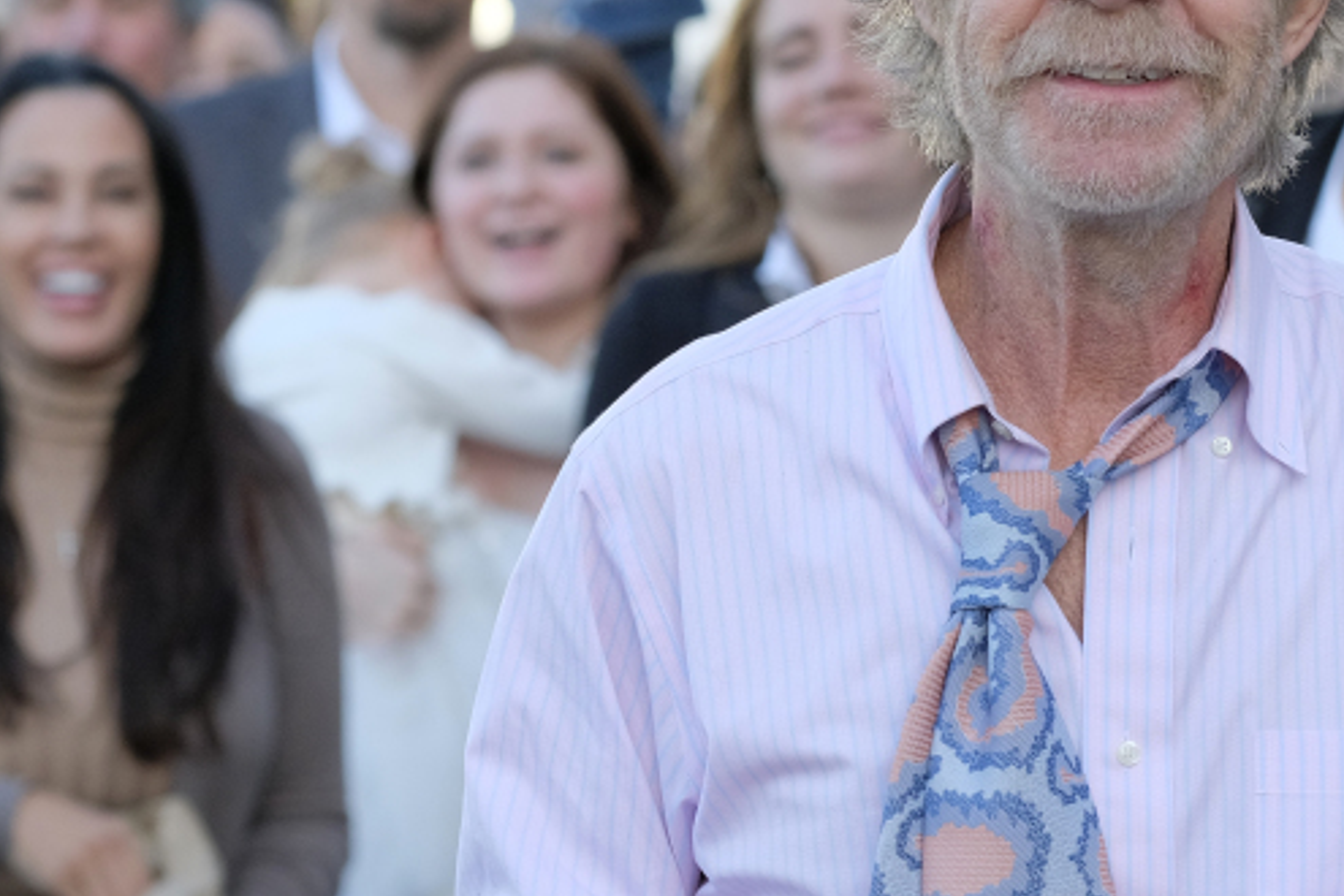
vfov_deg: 4.2
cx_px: 1330
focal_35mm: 327
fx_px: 12207
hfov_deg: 6.3
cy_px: 595
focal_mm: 90
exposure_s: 1/500
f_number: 4
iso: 1000
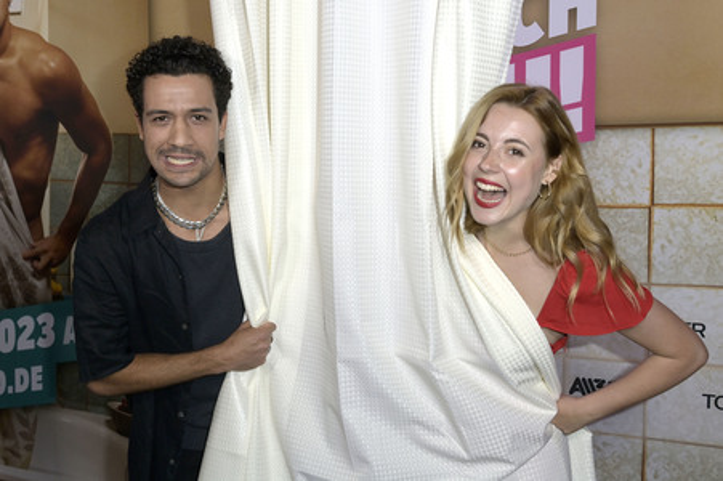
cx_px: 362
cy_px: 240
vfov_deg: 35.0
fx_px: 763
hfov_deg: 50.7
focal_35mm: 38
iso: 500
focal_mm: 38
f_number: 5
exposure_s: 1/200
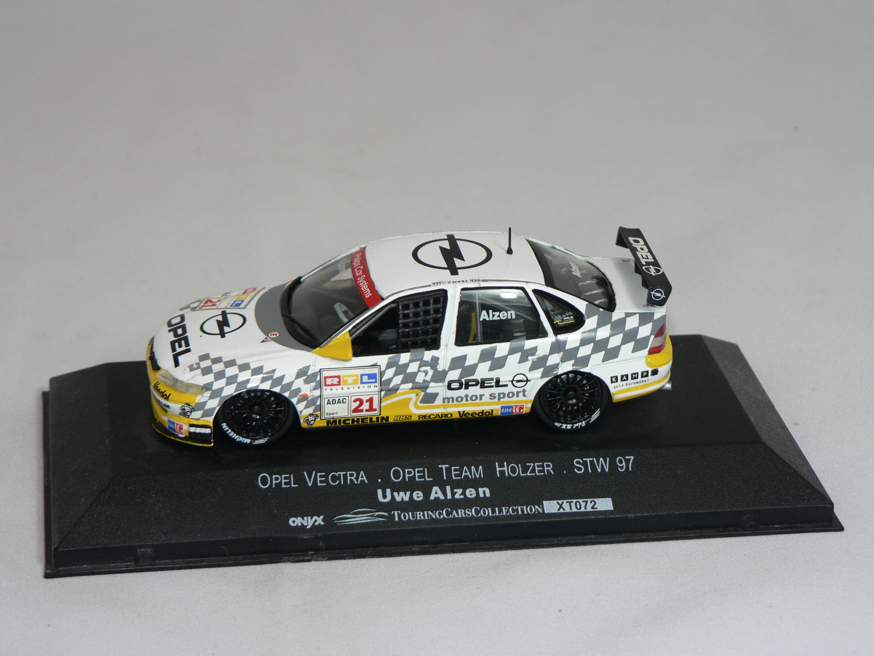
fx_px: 2500
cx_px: 437
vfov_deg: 14.9
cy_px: 328
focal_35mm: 99
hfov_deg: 19.8
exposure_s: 1/60
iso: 80
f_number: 3.2
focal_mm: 16.5
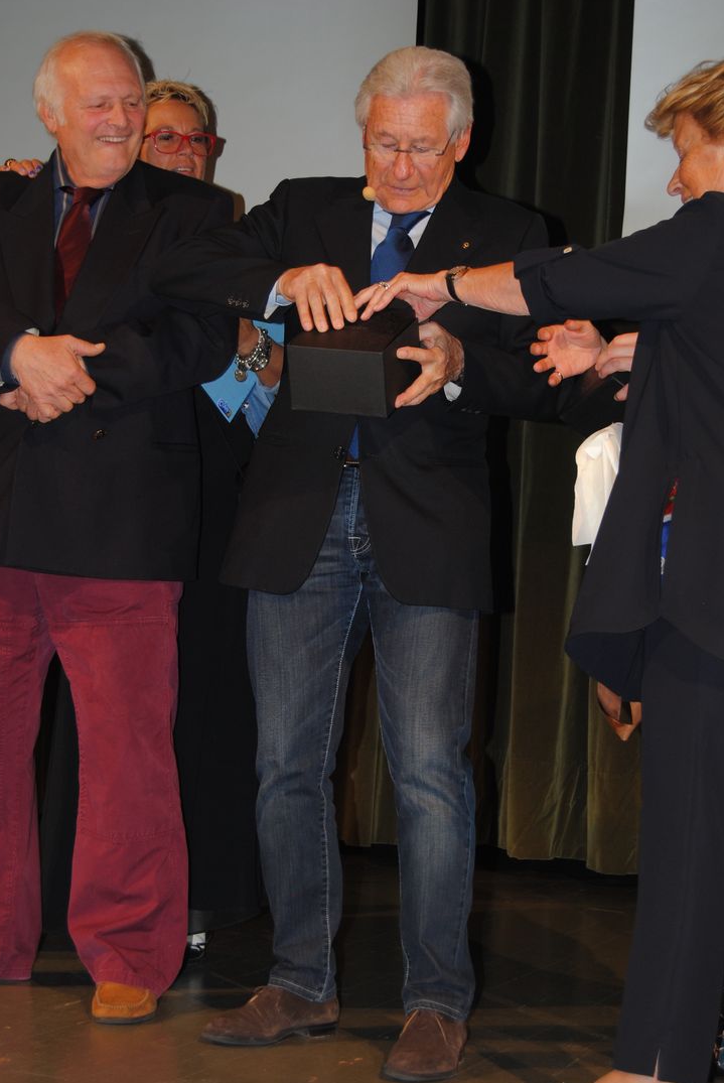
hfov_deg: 20.4
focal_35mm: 67
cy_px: 598
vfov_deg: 30.0
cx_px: 372
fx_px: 2016
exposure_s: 1/60
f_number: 5
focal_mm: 40
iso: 200
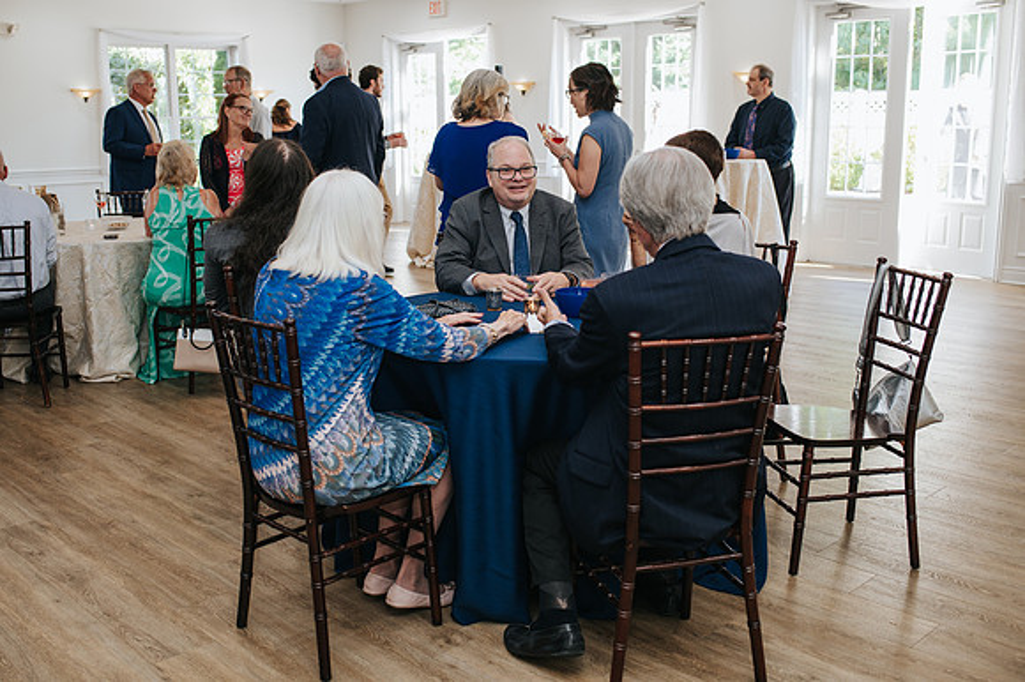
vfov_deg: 35.7
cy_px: 320
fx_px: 1058
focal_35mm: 37
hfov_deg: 51.7
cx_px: 481
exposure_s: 1/200
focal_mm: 35
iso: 800
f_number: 3.5
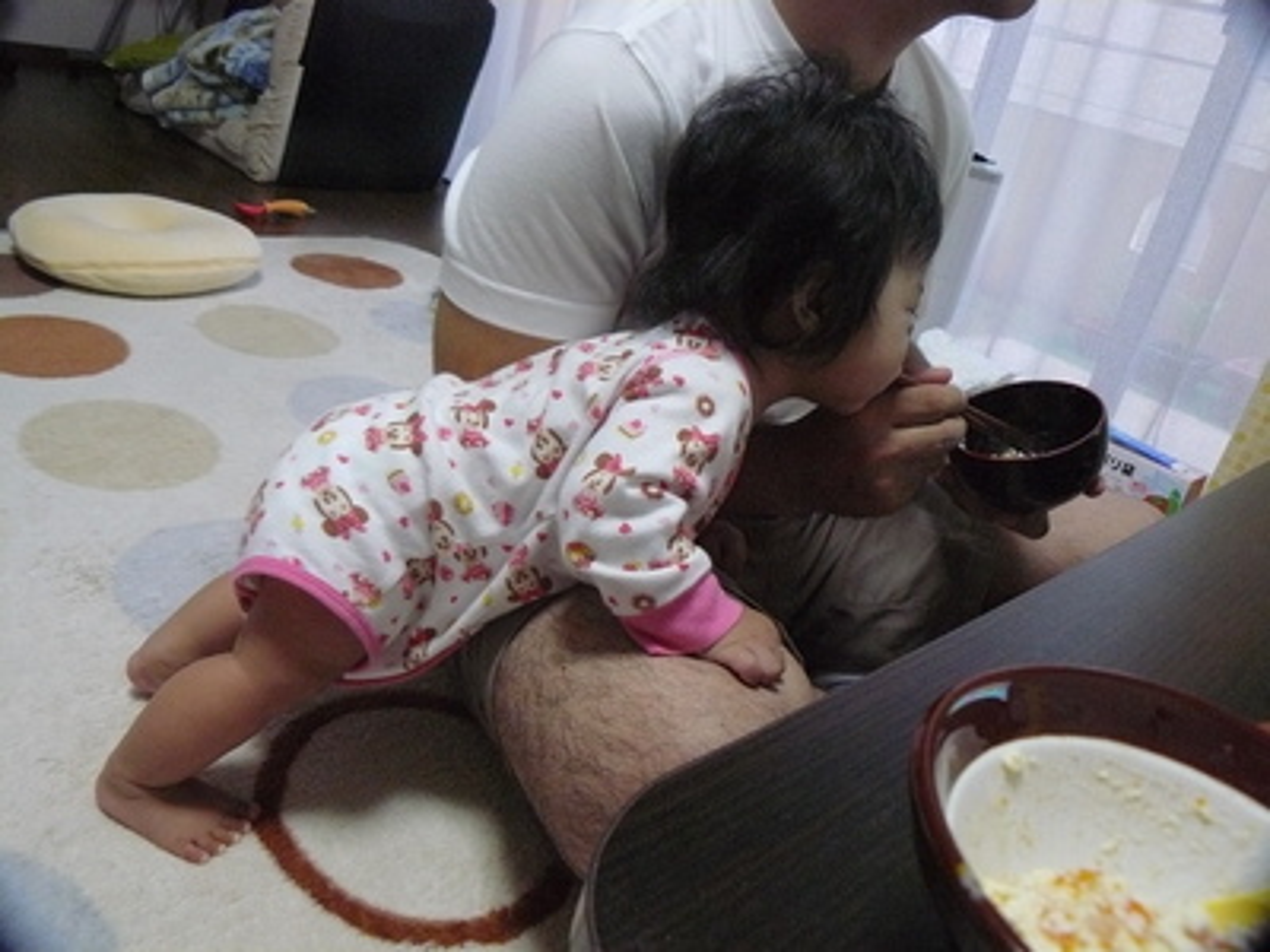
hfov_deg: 51.4
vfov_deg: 39.7
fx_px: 1321
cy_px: 476
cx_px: 635
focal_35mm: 36
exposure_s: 1/30
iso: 400
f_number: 2.8
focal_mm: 6
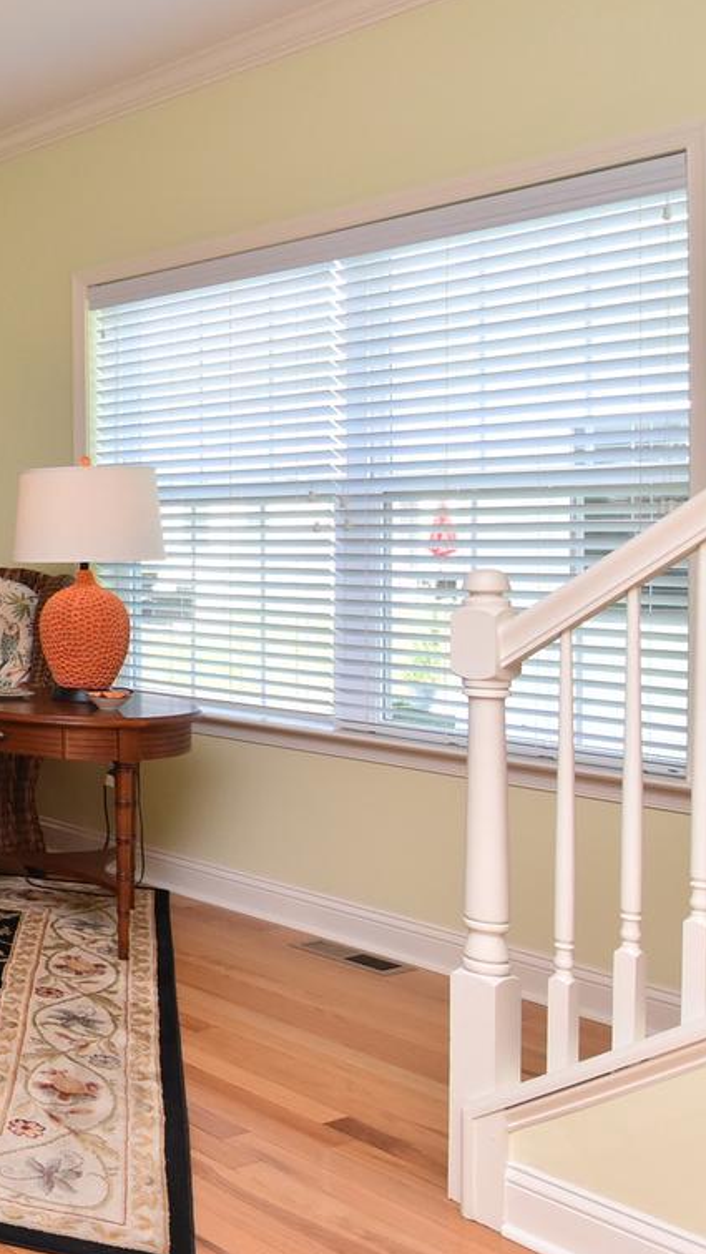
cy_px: 551
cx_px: -488
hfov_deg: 22.7
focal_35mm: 36
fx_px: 1197
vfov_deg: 55.1
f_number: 8
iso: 800
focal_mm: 12
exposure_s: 1/80
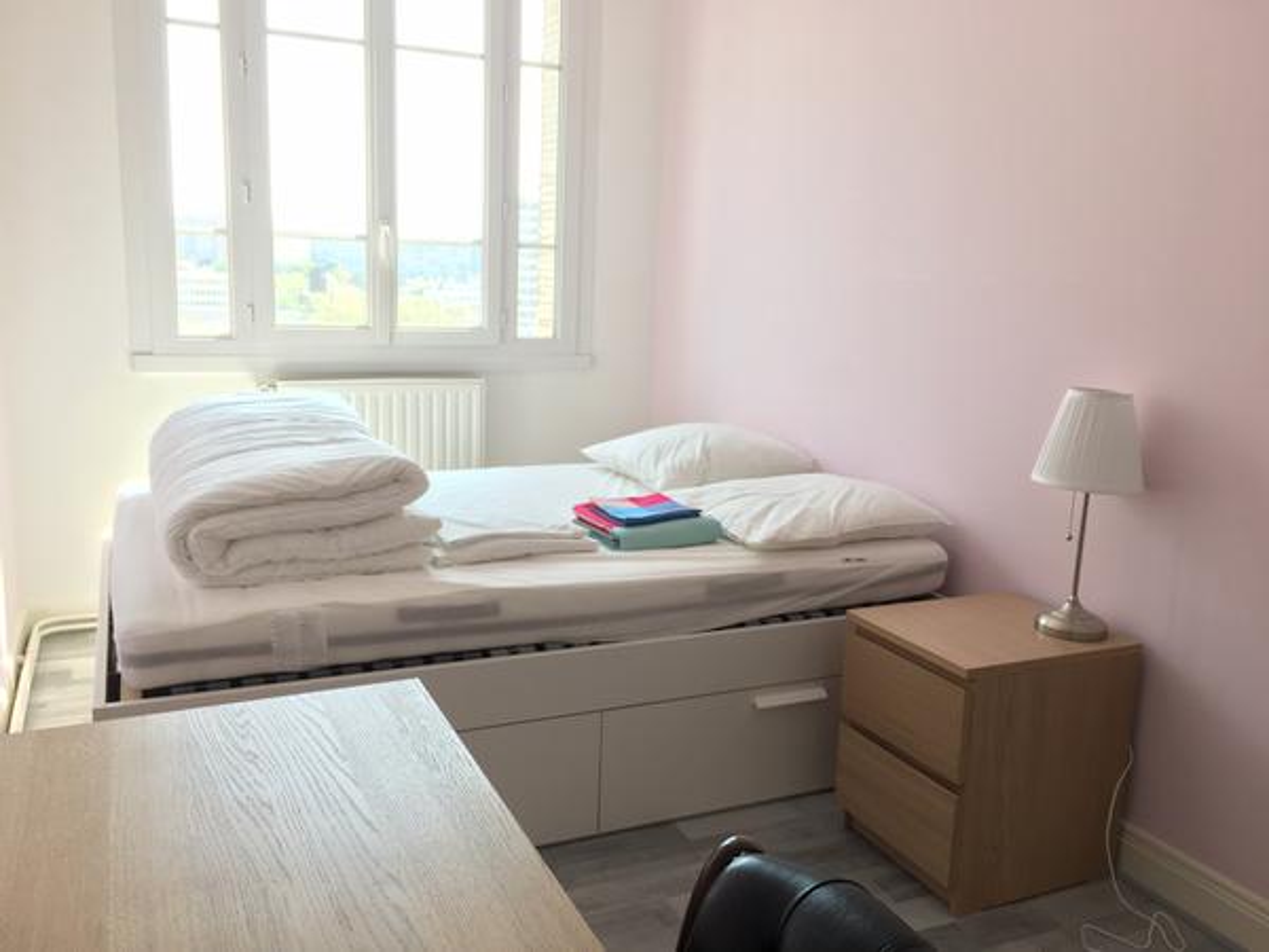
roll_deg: -3.1
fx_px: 1063
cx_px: 634
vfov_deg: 48.2
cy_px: 476
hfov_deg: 61.7
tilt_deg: -11.9
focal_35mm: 29
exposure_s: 1/100
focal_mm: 4.15
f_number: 2.2
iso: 32
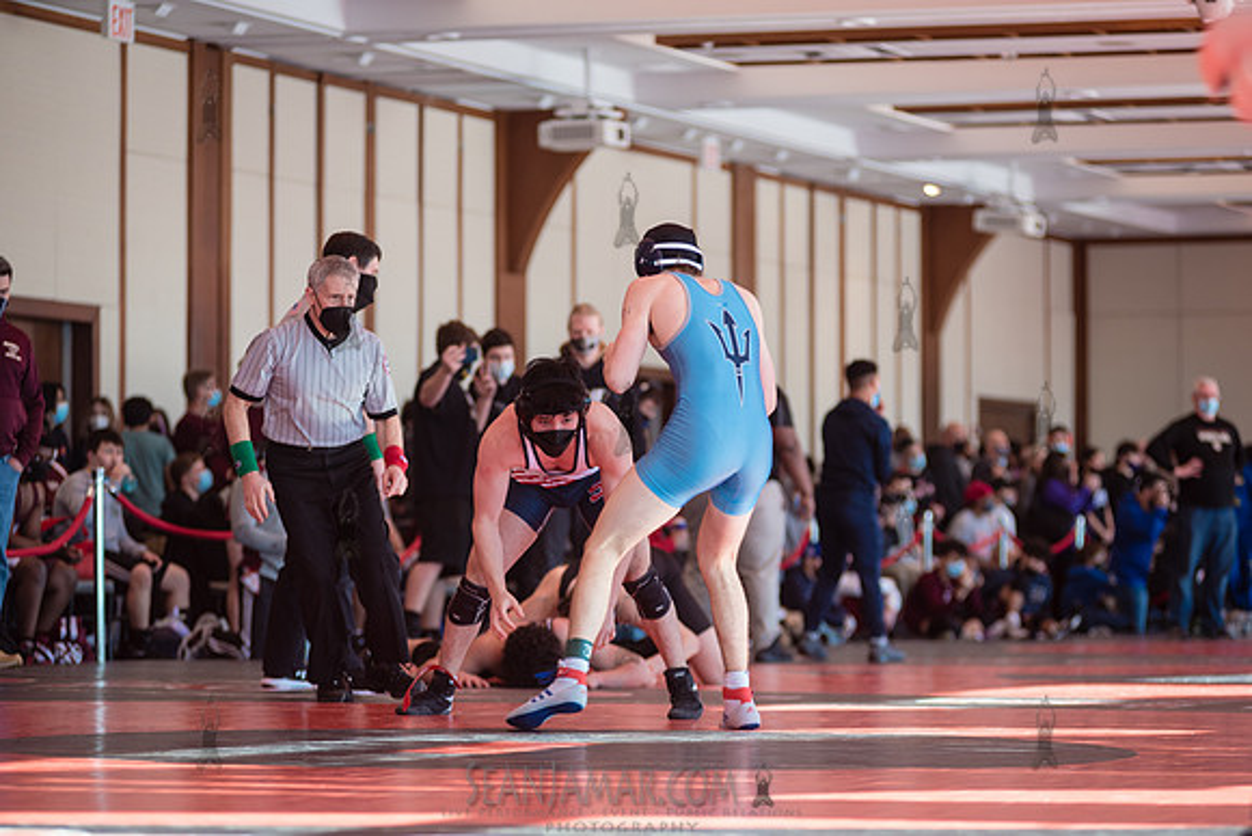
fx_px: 5395
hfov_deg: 13.2
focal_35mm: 155
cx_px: 626
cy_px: 418
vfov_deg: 8.9
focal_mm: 145
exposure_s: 1/400
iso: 400
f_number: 3.5
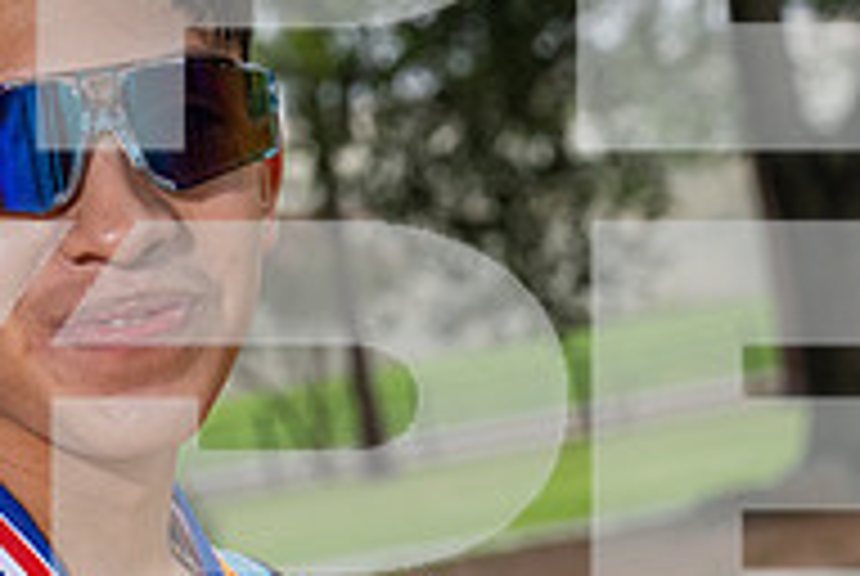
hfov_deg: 9.1
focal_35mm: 223
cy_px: 458
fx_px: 5335
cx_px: -92
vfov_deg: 6.2
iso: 500
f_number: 6.3
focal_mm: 70
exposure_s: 1/250
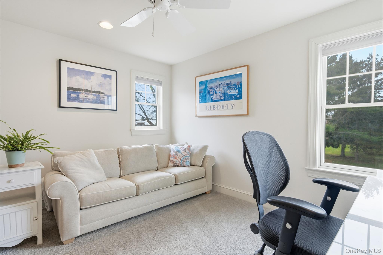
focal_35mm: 18
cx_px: 192
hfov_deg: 90.0
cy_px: 128
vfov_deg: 67.4
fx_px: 191
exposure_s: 1/400
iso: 400
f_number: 8
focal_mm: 18
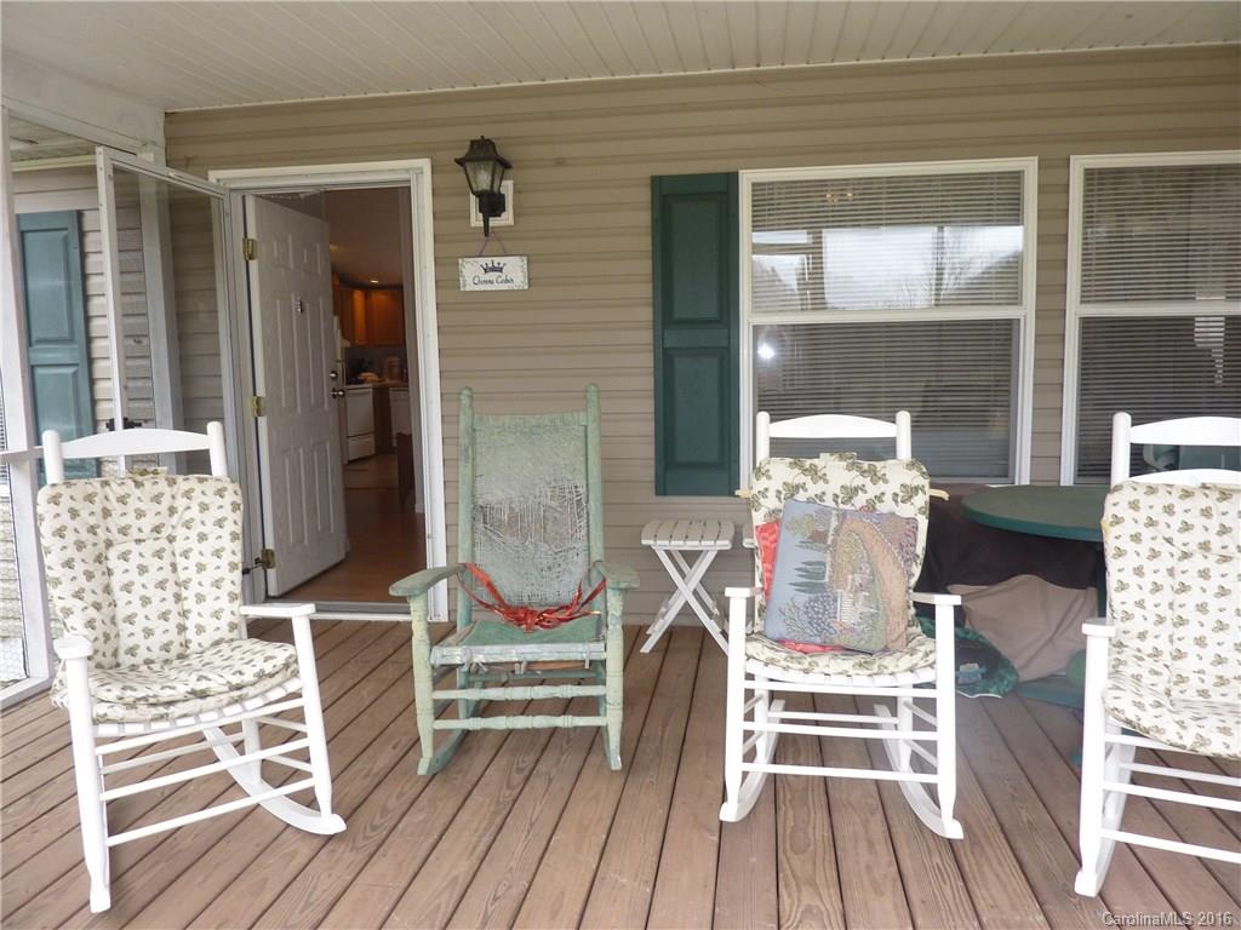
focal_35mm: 25
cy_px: 465
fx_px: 896
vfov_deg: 54.9
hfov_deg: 69.4
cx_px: 620
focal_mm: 4.1
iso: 100
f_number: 3.3
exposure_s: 1/50
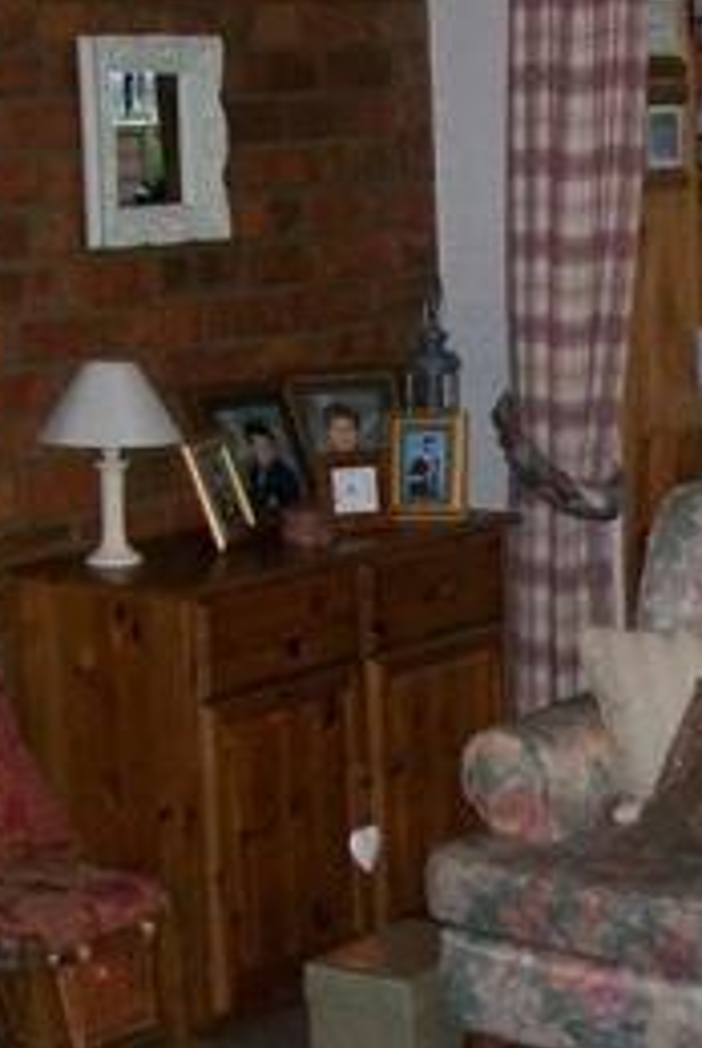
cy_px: 665
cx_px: 585
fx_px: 2684
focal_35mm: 92
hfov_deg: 14.8
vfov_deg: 22.1
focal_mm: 6
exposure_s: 1/60
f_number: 2.7
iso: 160
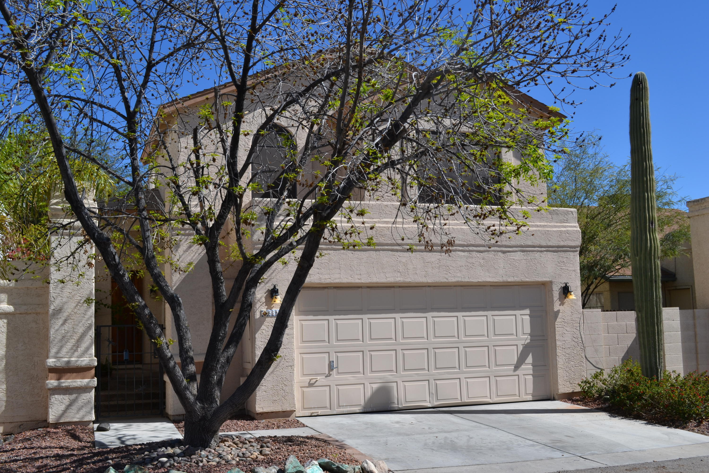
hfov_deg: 53.1
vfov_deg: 36.9
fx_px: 709
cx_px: 354
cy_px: 236
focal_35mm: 36
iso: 100
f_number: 8
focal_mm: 24
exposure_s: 1/250
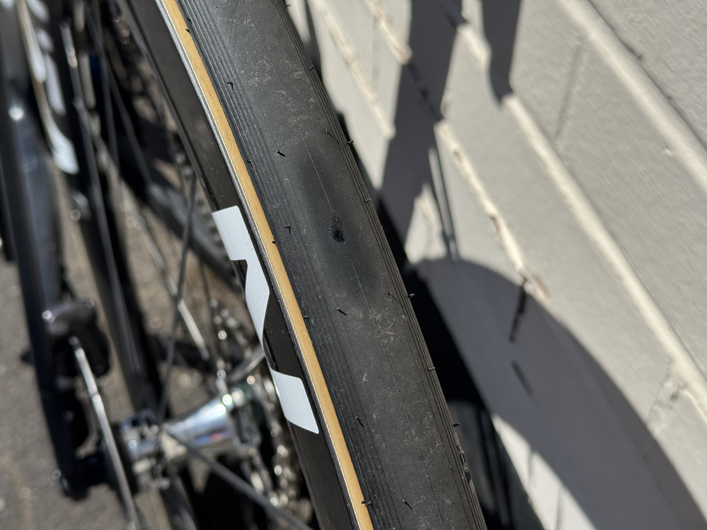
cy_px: 265
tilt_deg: -51.5
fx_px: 980
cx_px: 354
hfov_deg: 39.7
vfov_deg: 30.3
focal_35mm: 48
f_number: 1.78
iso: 64
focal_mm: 6.76
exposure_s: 1/6410
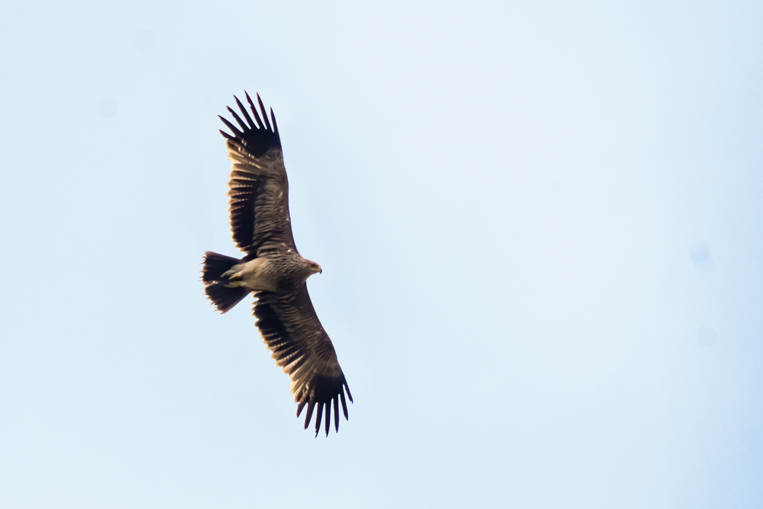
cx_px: 382
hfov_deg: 2.7
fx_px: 15895
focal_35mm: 750
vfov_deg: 1.8
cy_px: 254
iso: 200
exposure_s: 1/4000
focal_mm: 500
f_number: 7.1
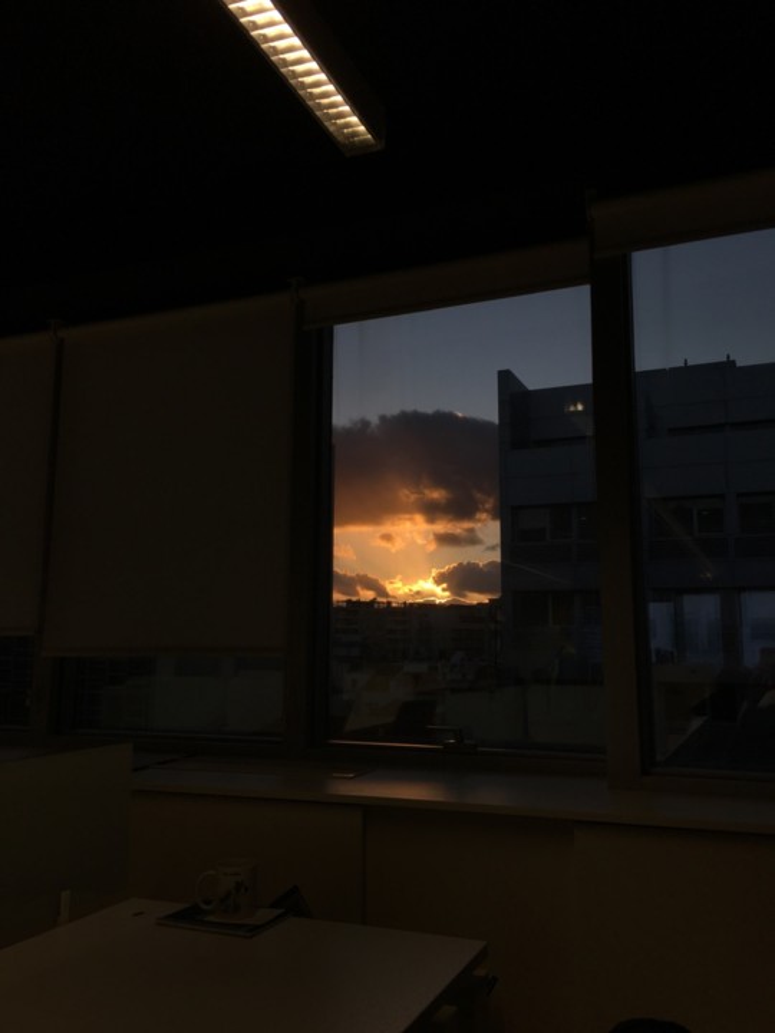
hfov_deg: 48.2
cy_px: 516
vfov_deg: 61.7
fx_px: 866
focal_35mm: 29
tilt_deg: +9.3
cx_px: 388
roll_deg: -1.1
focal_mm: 4.15
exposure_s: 1/327
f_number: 2.2
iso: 25
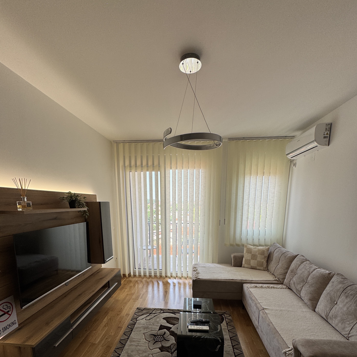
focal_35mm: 17
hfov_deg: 84.0
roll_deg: +0.3
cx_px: 175
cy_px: 238
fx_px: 198
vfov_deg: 81.1
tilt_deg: -9.8
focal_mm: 2.22
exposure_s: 1/99
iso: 50
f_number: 2.2
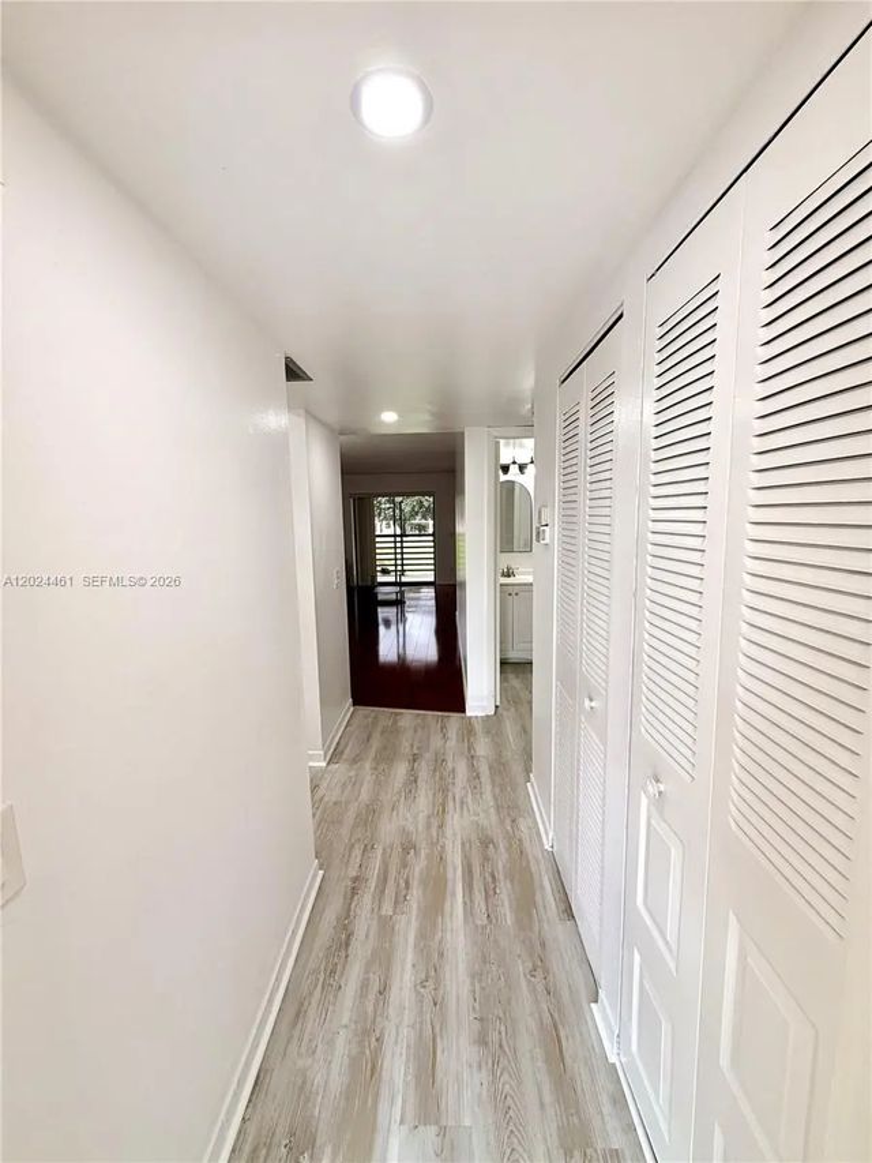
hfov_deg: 85.7
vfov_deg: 102.1
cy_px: 582
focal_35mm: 14
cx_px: 436
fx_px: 470
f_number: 2.2
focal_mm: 2.22
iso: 80
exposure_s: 1/120
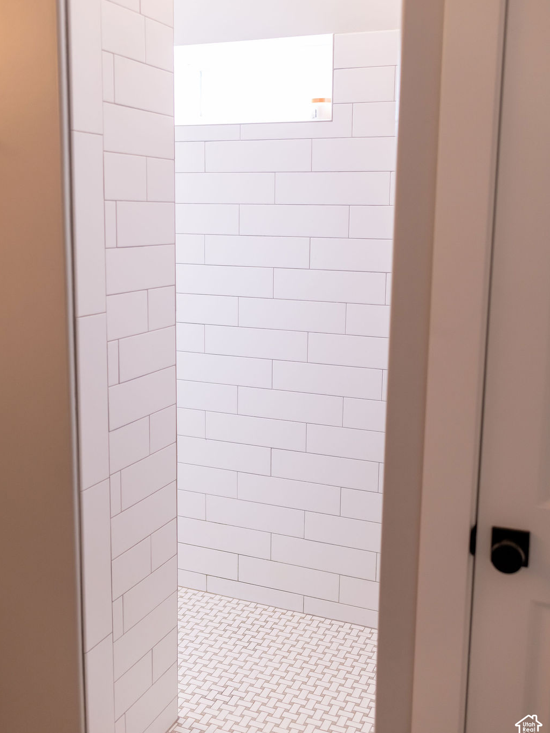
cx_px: 274
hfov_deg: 37.7
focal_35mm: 38
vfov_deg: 48.9
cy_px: 340
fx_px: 805
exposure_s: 1/250
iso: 800
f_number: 3.2
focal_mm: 35
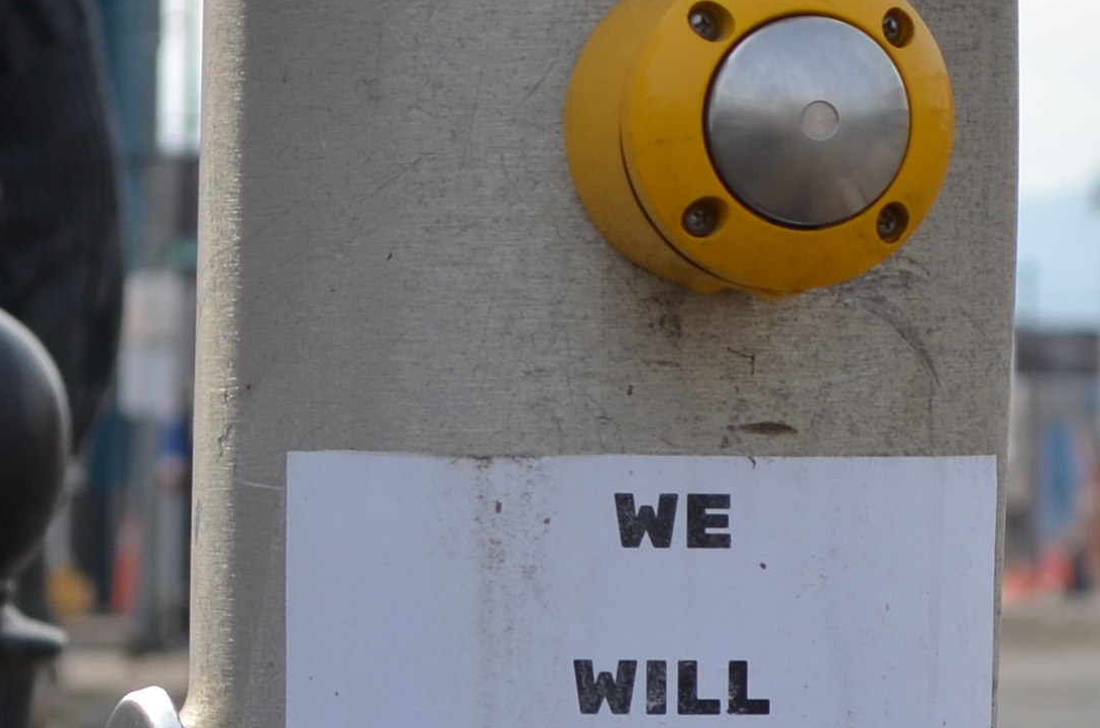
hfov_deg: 6.1
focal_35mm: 339
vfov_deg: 4.0
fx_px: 10337
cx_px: 632
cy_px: 648
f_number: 5.6
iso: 100
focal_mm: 50
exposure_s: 1/400
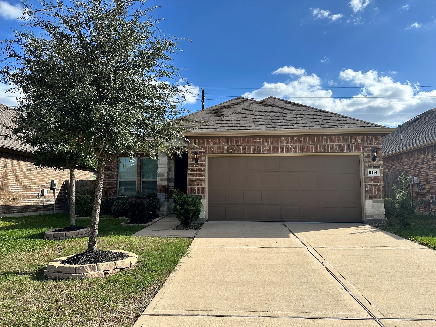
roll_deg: -0.2
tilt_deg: +4.9
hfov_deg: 71.6
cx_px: 218
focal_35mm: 24
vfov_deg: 56.8
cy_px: 164
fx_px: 302
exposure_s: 1/5000
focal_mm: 6.86
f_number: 1.78
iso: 80
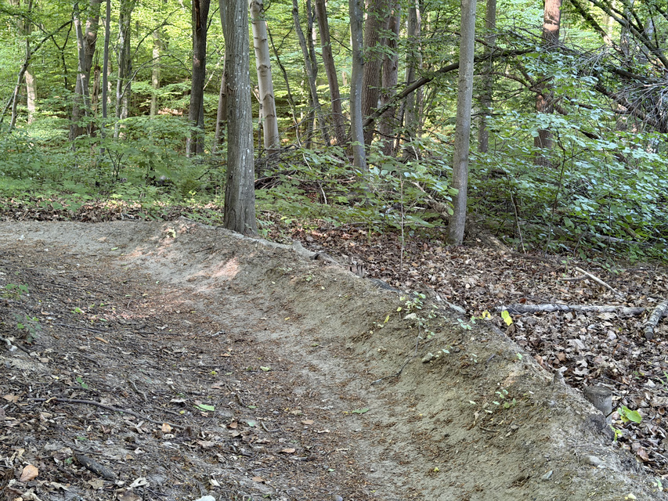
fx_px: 926
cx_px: 334
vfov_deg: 30.3
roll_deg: -0.2
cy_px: 250
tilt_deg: -10.2
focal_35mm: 48
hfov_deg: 39.7
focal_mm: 6.76
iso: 400
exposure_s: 1/40
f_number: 1.78
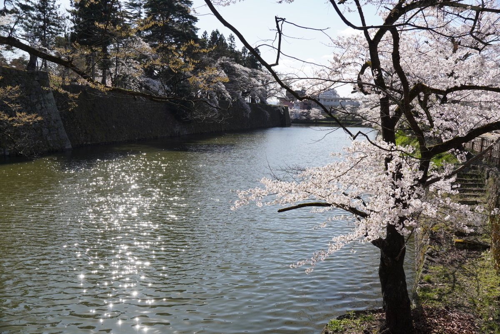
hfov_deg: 57.2
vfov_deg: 40.0
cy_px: 167
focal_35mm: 33
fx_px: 459
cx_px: 250
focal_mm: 22
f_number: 3.5
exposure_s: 1/3200
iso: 250
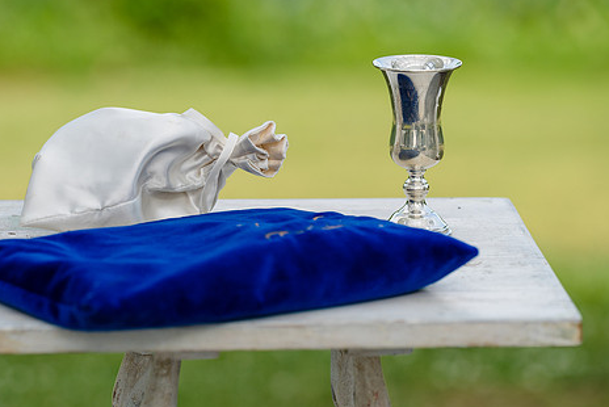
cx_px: 287
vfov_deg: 7.2
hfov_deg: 10.8
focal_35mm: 190
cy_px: 262
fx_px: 3216
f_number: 4
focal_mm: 139
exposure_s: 1/1000
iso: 100
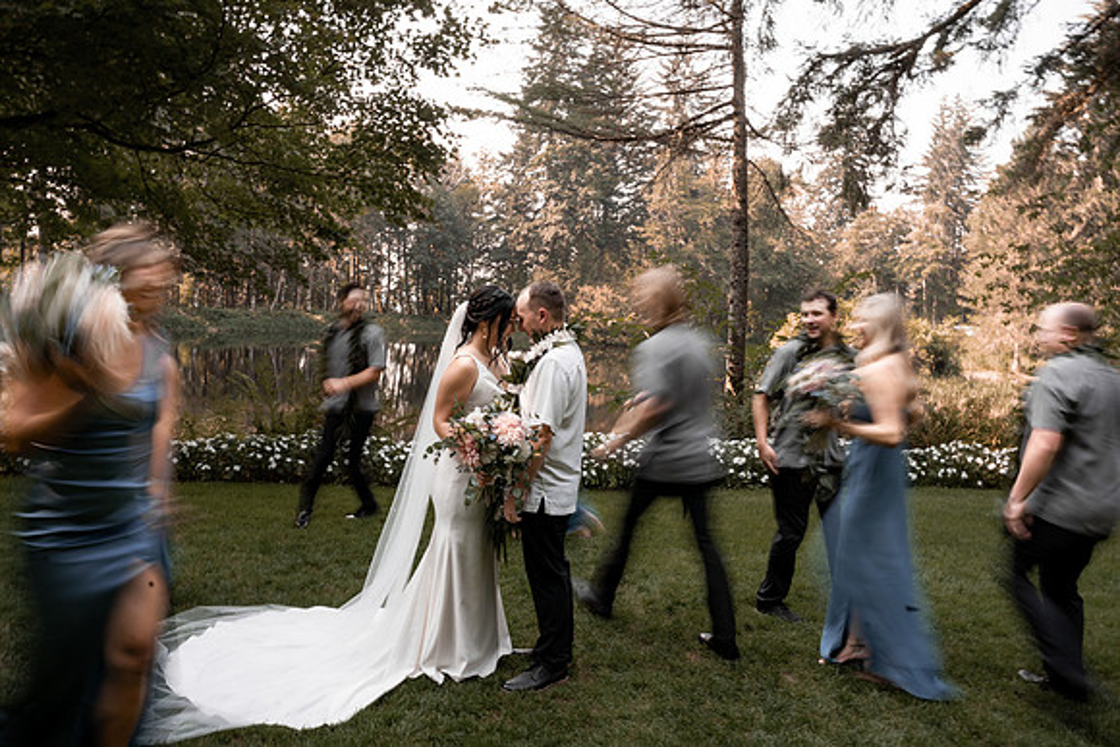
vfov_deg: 53.2
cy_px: 374
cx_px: 560
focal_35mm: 24
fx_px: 747
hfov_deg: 73.7
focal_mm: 24
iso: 100
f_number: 18
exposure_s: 1/8
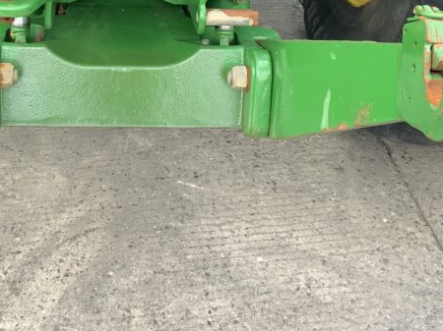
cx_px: 155
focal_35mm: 66
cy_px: 26
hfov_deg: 29.2
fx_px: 844
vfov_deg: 21.7
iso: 16
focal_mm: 3
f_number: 1.8
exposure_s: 1/179
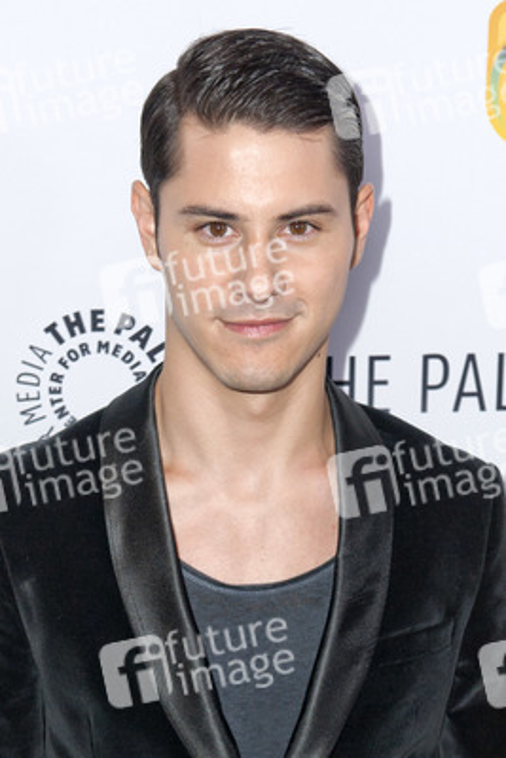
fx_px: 1158
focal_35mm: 55
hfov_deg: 24.6
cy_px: 379
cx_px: 253
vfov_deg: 36.2
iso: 500
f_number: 4.5
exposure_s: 1/400
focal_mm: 55
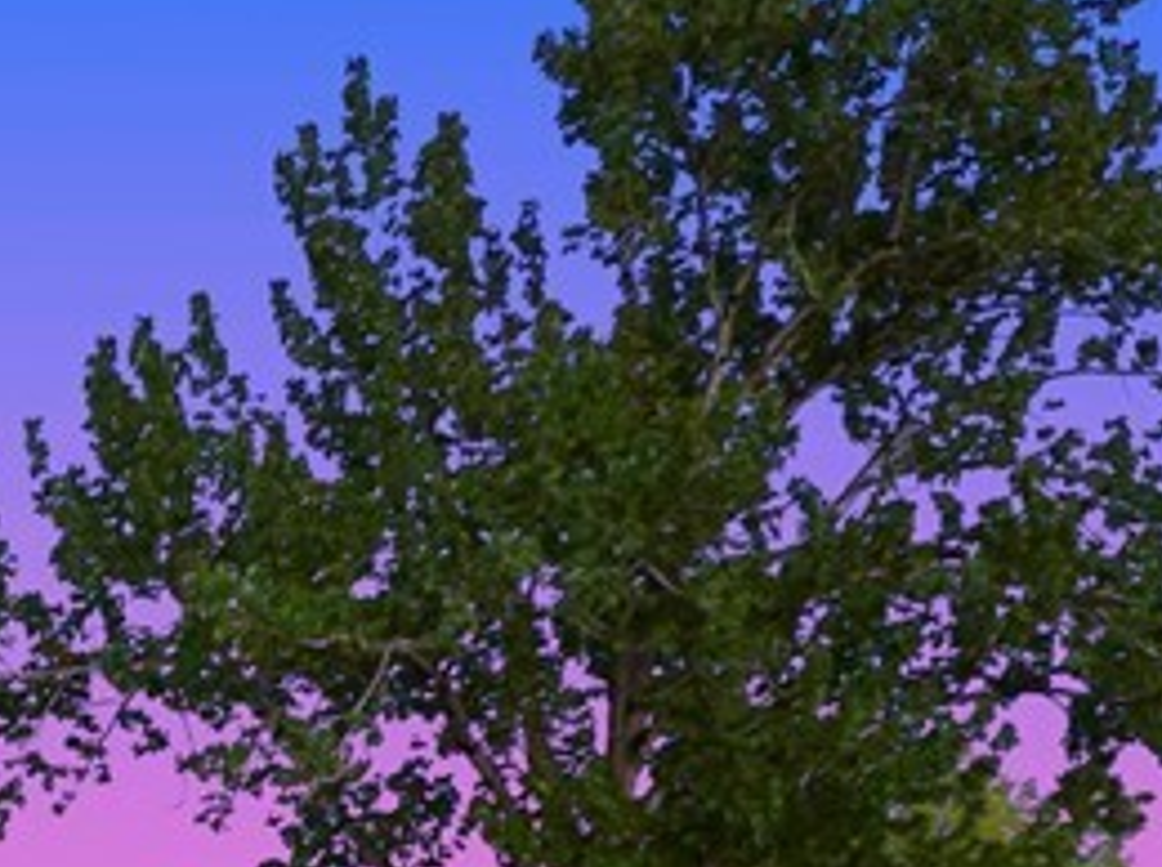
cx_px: -860
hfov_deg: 12.3
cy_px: 1734
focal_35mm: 148
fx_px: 4959
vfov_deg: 9.4
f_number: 2.8
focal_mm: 12.29
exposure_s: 1/15
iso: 400
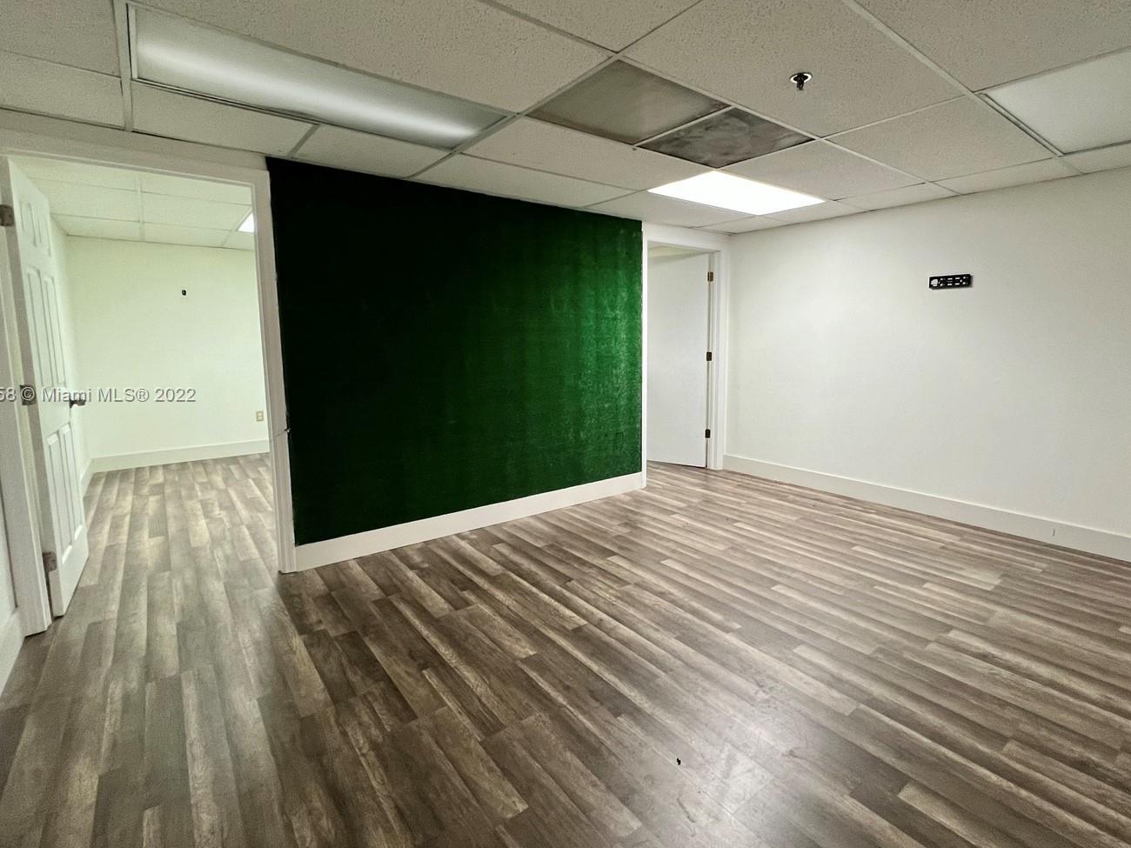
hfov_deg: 94.3
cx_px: 612
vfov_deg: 78.0
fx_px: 523
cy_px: 396
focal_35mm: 16
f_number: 1.8
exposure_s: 1/60
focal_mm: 1.57
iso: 250
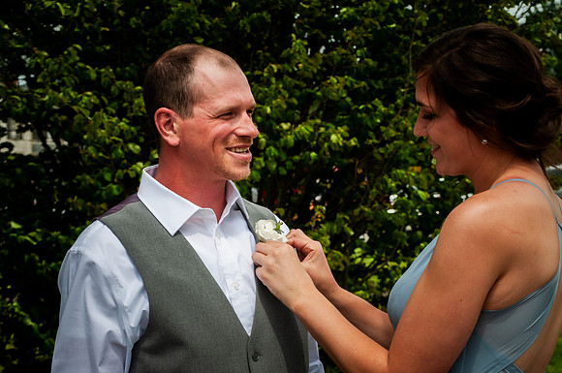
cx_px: 281
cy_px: 186
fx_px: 1403
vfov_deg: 15.1
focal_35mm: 90
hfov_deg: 22.7
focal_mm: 60
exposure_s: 1/320
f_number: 9
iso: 200
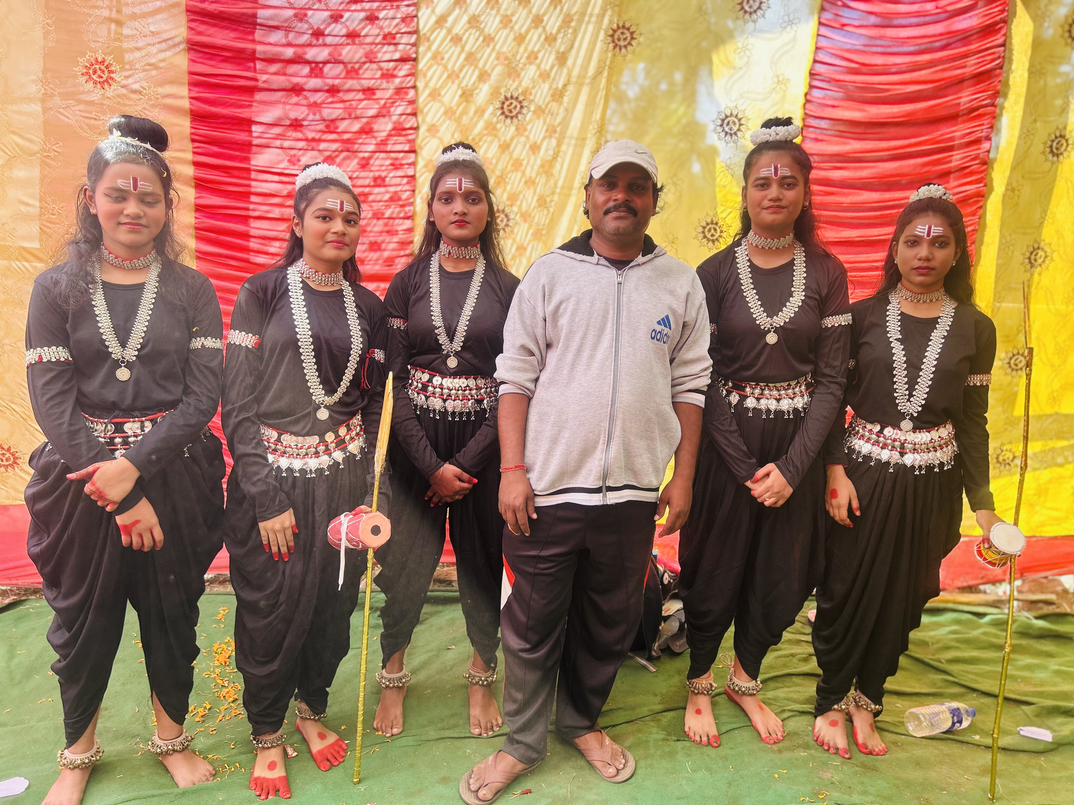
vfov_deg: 53.1
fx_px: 807
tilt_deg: -10.6
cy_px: 402
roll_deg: -3.2
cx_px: 537
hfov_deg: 67.3
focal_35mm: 26
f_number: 1.5
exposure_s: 1/138
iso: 32
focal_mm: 5.7
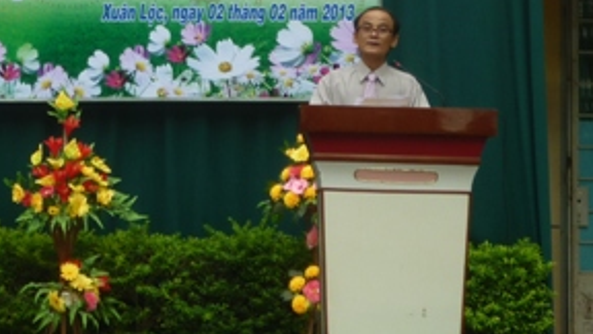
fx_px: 4418
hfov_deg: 7.7
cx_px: 144
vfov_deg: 4.3
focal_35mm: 281
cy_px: -91
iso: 80
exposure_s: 1/160
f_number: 5.3
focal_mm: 19.1
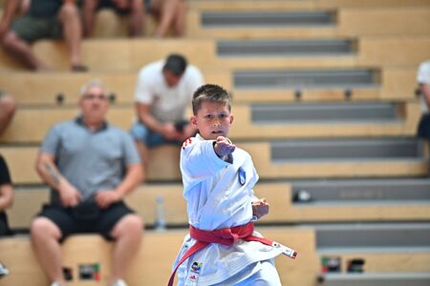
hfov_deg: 10.3
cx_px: 215
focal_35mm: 200
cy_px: 143
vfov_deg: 6.9
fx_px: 2389
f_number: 2.8
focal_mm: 200
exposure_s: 1/2000
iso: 2000
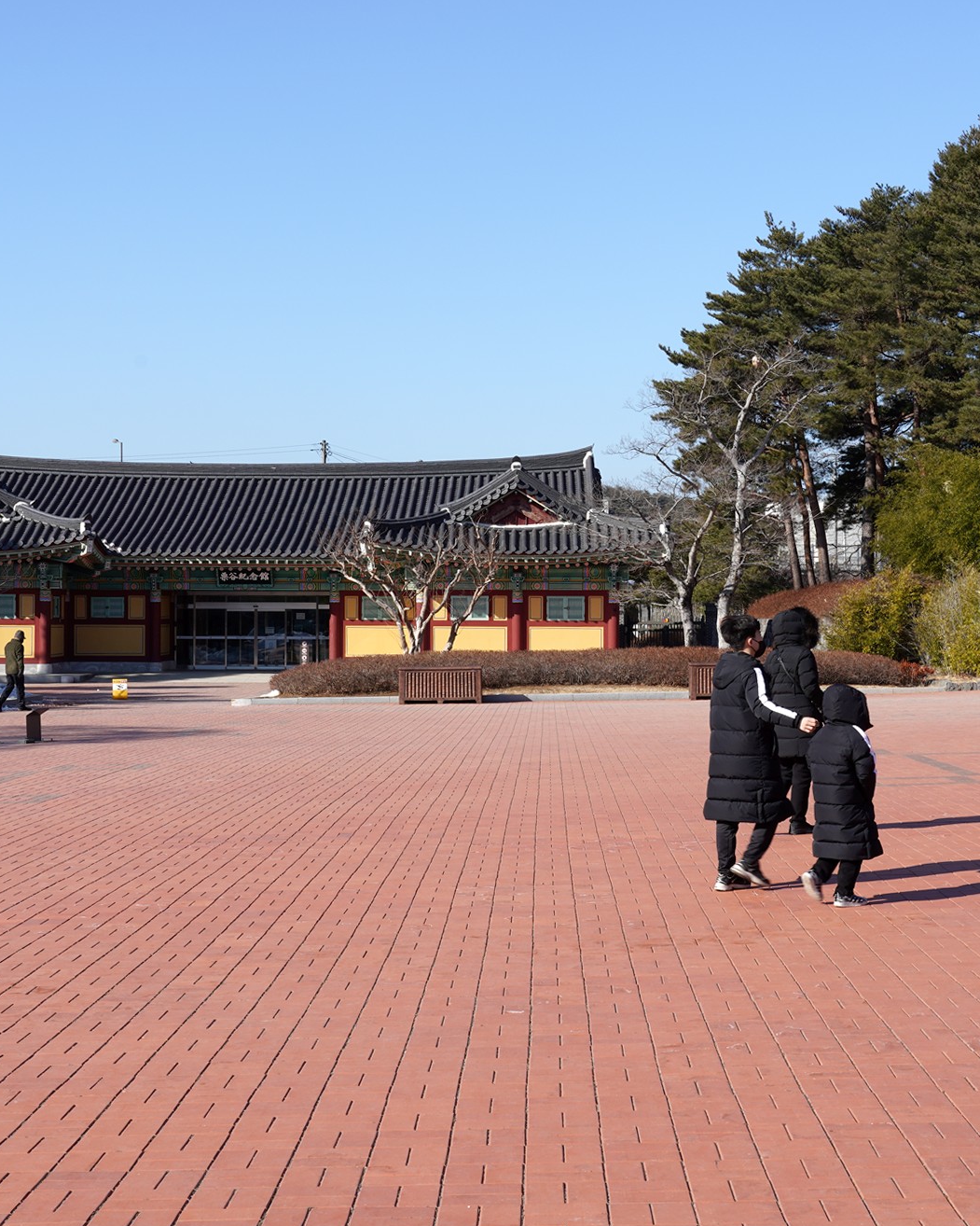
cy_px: 620
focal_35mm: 50
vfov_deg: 37.3
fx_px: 1813
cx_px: 503
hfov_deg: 30.2
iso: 100
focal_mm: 35
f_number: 14
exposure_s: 1/100
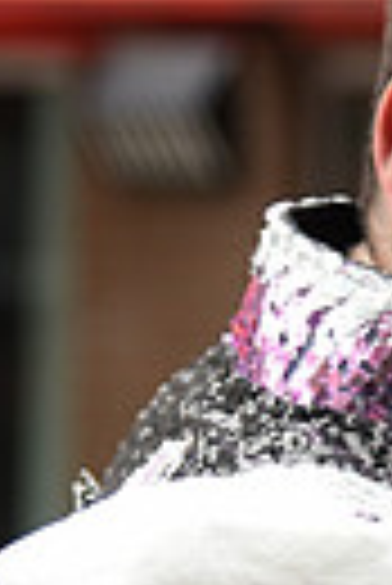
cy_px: 680
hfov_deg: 3.8
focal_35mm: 366
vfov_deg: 5.6
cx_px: 556
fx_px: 5962
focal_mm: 82
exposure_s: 1/400
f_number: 4
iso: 400
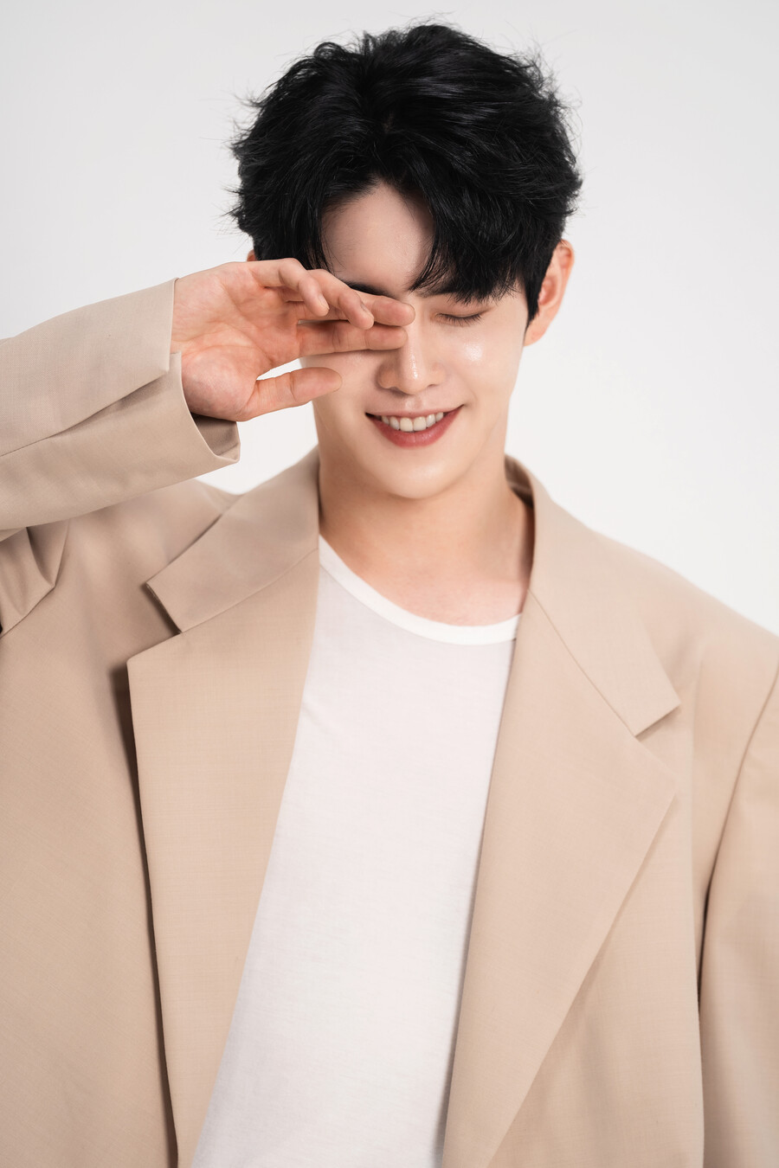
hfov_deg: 6.9
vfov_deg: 10.3
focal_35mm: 200
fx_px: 6491
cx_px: 390
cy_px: 584
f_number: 4.5
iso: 100
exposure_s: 1/160
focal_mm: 200
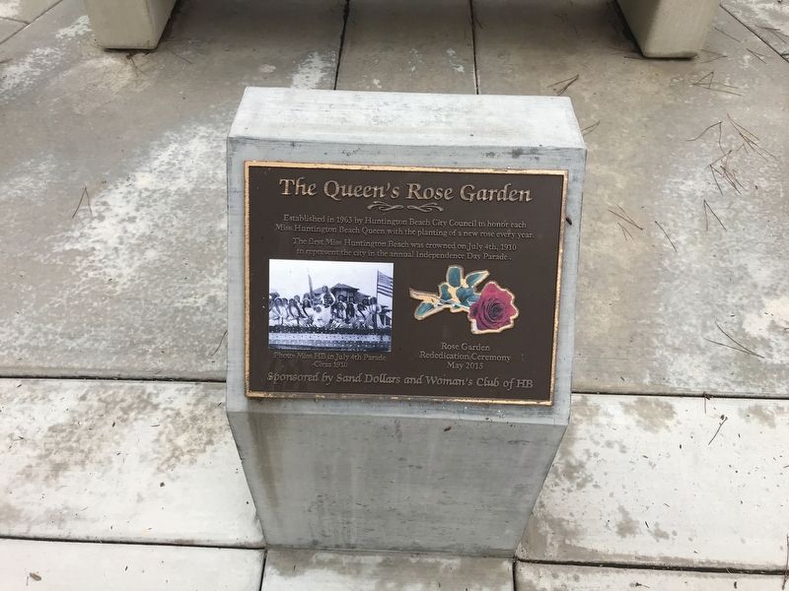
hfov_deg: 63.4
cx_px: 394
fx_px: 638
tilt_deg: -48.2
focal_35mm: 28
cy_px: 296
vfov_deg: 49.7
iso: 20
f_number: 1.8
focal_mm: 3.99
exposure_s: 1/1198
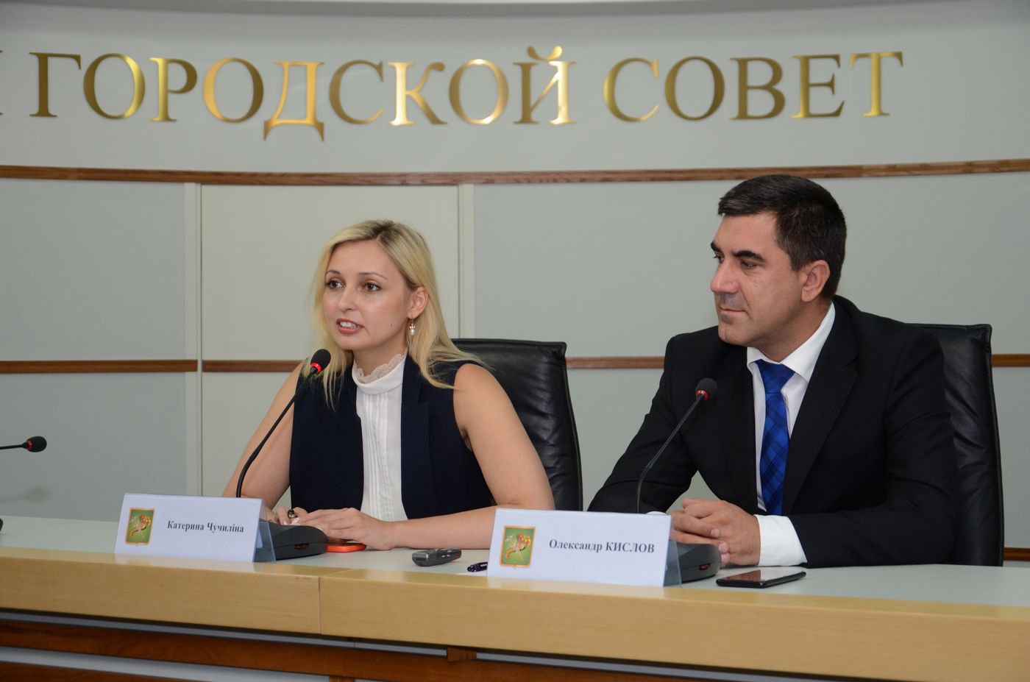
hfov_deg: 28.1
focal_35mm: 72
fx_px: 2056
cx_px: 515
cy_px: 341
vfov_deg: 18.8
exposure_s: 1/250
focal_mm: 48
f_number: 4.8
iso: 800
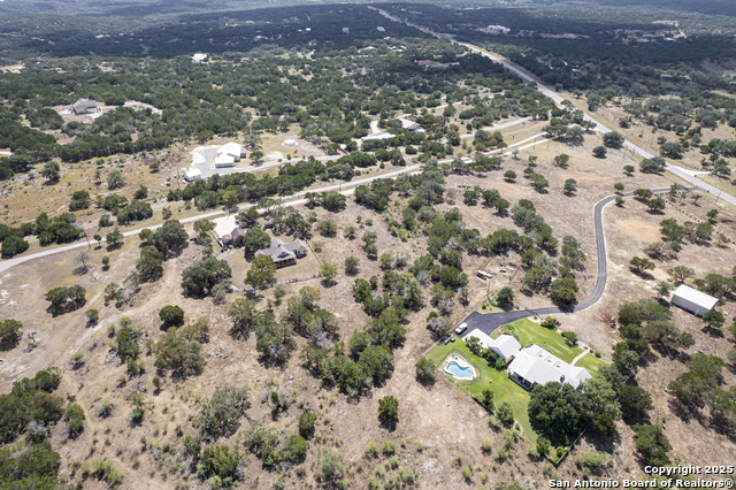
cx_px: 368
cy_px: 245
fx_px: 450
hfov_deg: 78.6
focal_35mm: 22
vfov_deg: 57.2
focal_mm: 8.38
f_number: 2.8
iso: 100
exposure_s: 1/250
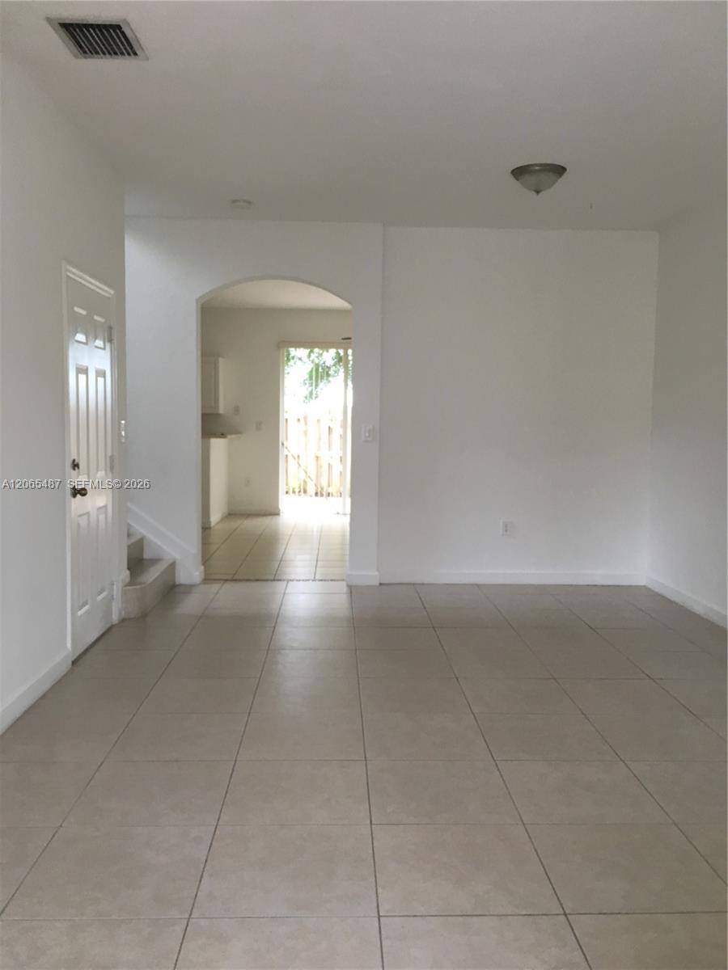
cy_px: 485
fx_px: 813
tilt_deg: -4.1
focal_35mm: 29
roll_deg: -0.8
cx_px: 364
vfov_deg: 61.7
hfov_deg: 48.2
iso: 32
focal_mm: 4.15
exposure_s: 1/30
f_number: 2.2
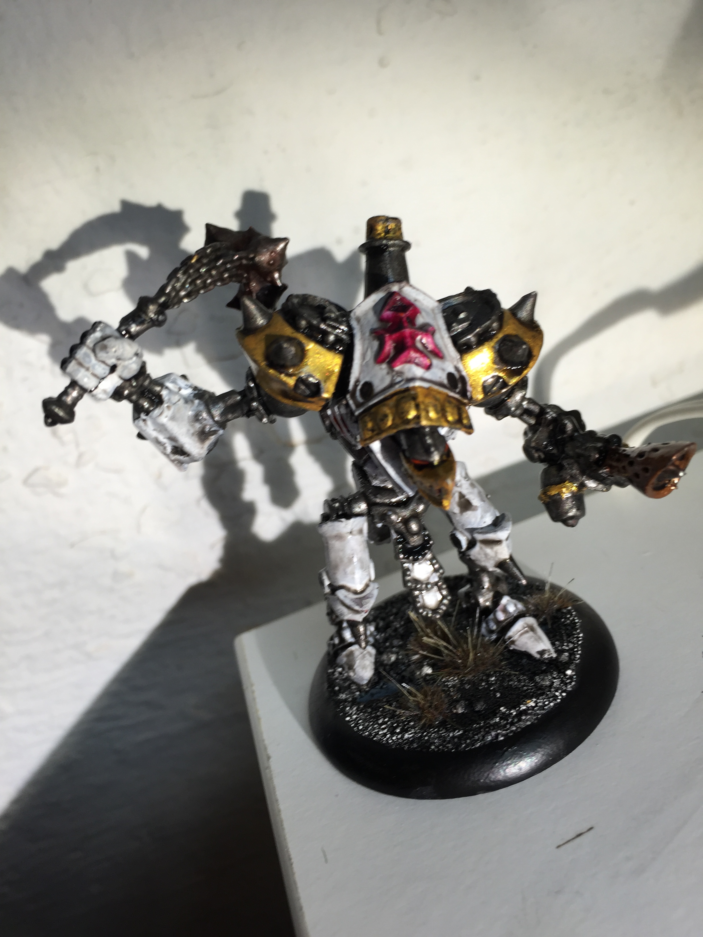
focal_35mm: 29
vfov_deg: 61.7
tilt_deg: -22.2
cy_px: 468
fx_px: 785
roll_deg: +18.0
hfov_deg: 48.2
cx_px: 352
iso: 32
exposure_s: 1/50
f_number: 2.2
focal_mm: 4.15
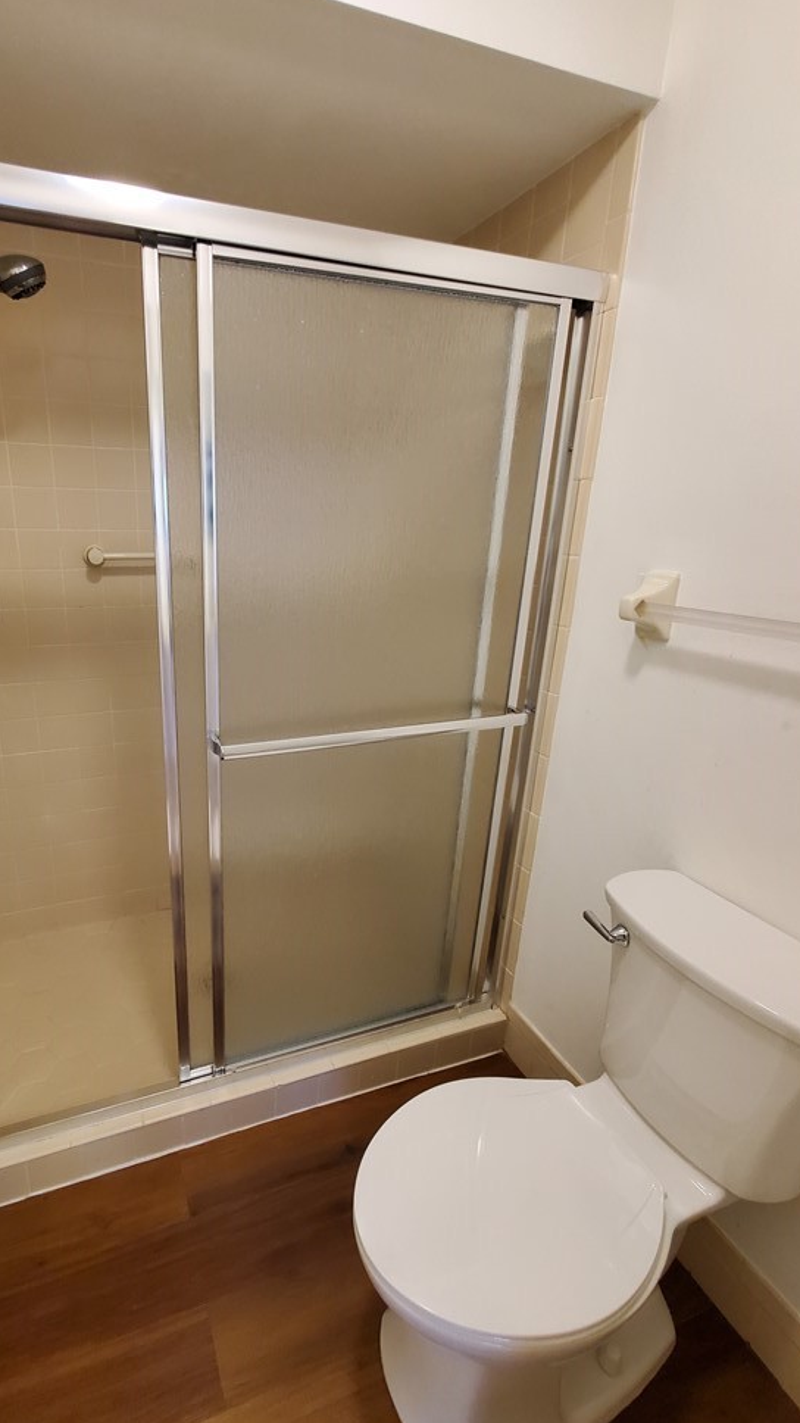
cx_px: 279
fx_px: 566
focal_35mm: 15
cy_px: 698
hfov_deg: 68.9
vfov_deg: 103.0
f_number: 2.2
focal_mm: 1.8
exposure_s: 1/40
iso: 400
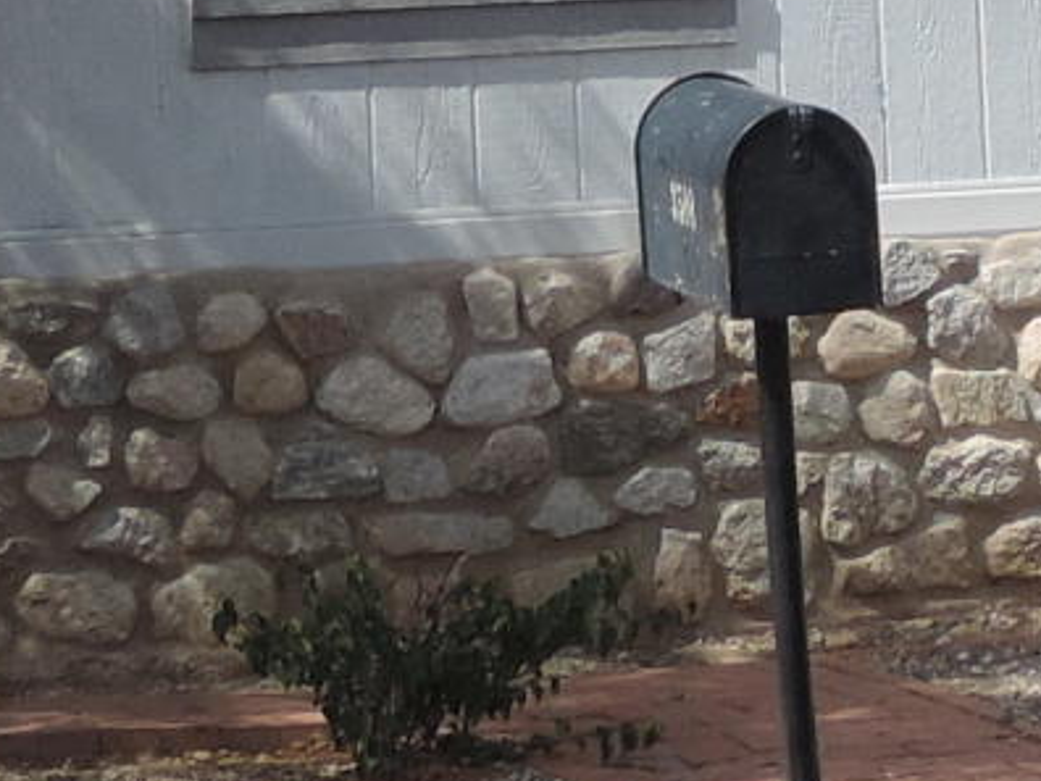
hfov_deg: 8.7
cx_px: 797
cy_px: -366
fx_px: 6827
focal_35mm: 227
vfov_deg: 6.5
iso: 80
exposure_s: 1/1000
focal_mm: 5.3
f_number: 3.1
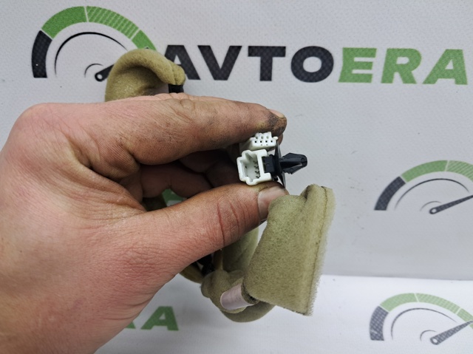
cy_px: 177
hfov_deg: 65.4
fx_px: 369
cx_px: 236
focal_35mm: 27
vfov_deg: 51.3
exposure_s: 1/50
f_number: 1.8
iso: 50
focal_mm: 4
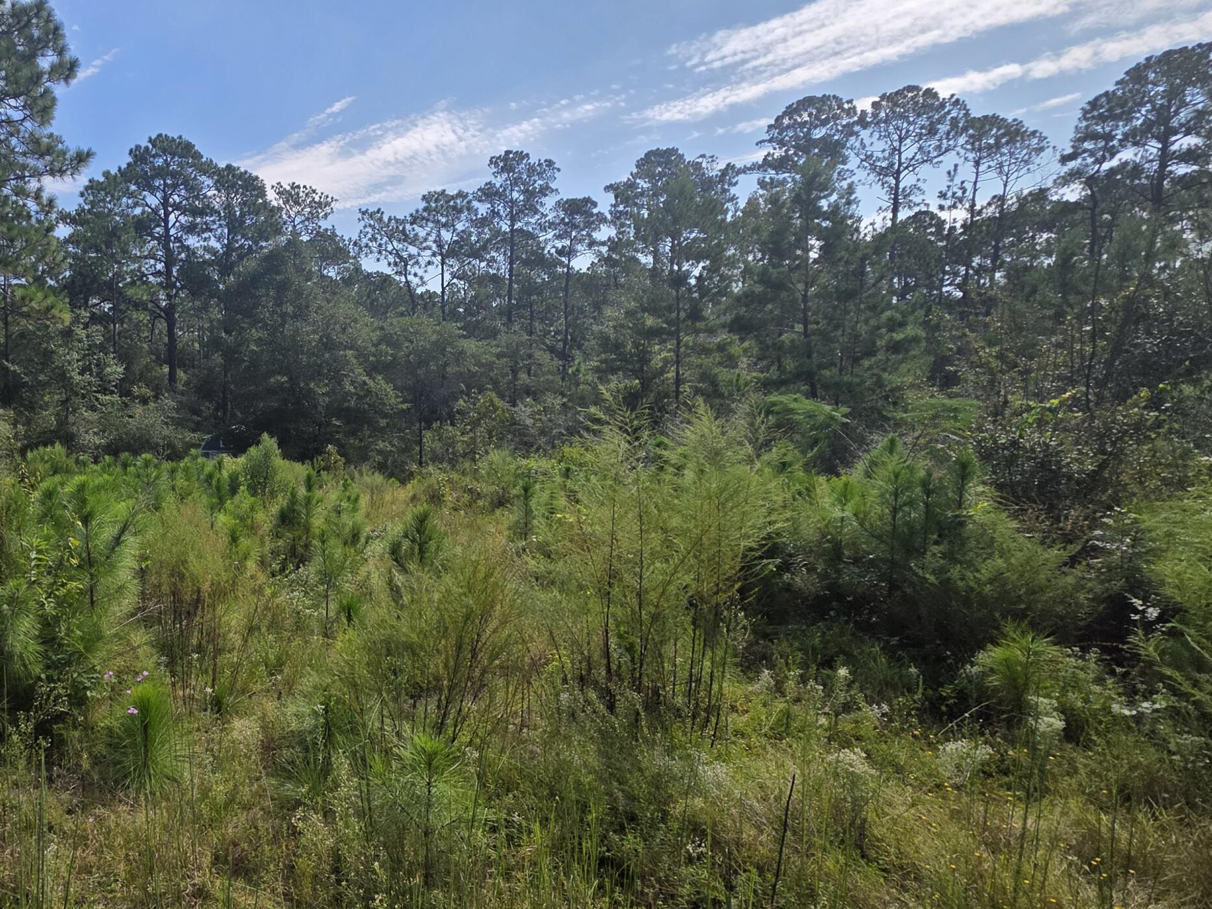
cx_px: 299
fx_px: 735
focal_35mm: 21
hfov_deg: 73.3
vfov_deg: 63.4
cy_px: 483
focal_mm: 2.2
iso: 40
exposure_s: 1/2767
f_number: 1.9
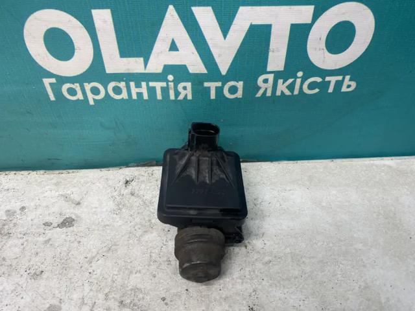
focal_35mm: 26
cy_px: 156
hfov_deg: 67.3
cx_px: 208
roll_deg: +1.8
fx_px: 312
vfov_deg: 53.1
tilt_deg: -42.5
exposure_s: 1/100
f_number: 1.8
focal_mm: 4.25
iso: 125
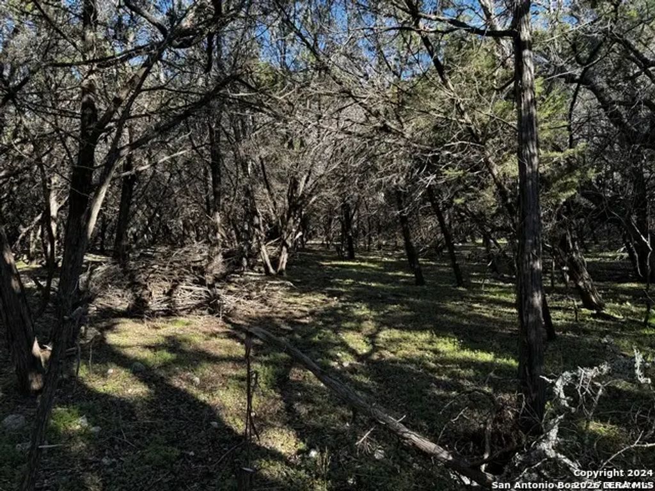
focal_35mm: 24
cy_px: 246
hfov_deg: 71.6
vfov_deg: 56.8
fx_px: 454
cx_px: 328
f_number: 1.78
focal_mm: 6.76
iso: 80
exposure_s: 1/350
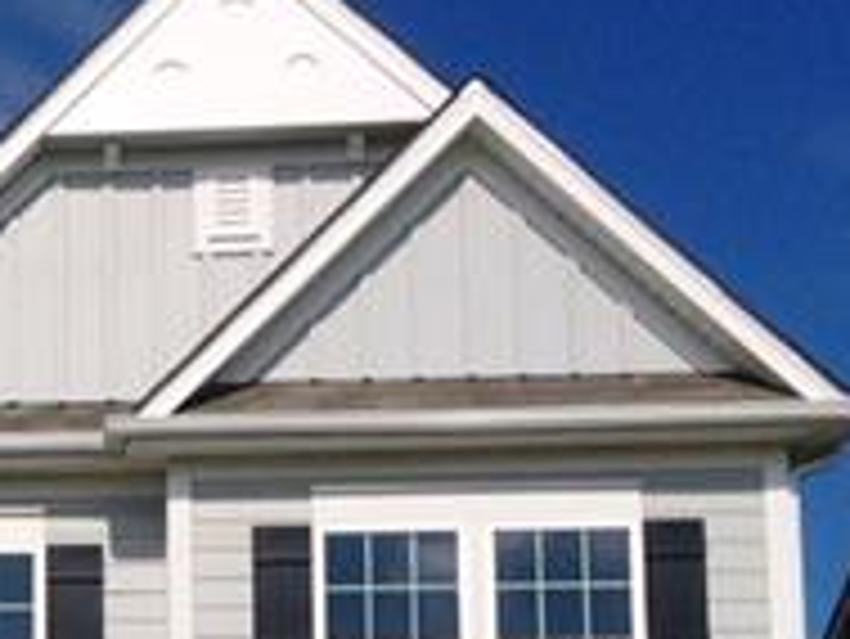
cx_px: -229
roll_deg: +0.6
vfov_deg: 14.3
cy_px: 886
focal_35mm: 98
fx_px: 2408
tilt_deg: +7.8
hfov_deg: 18.7
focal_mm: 4.15
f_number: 2.2
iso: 40
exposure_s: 1/6849
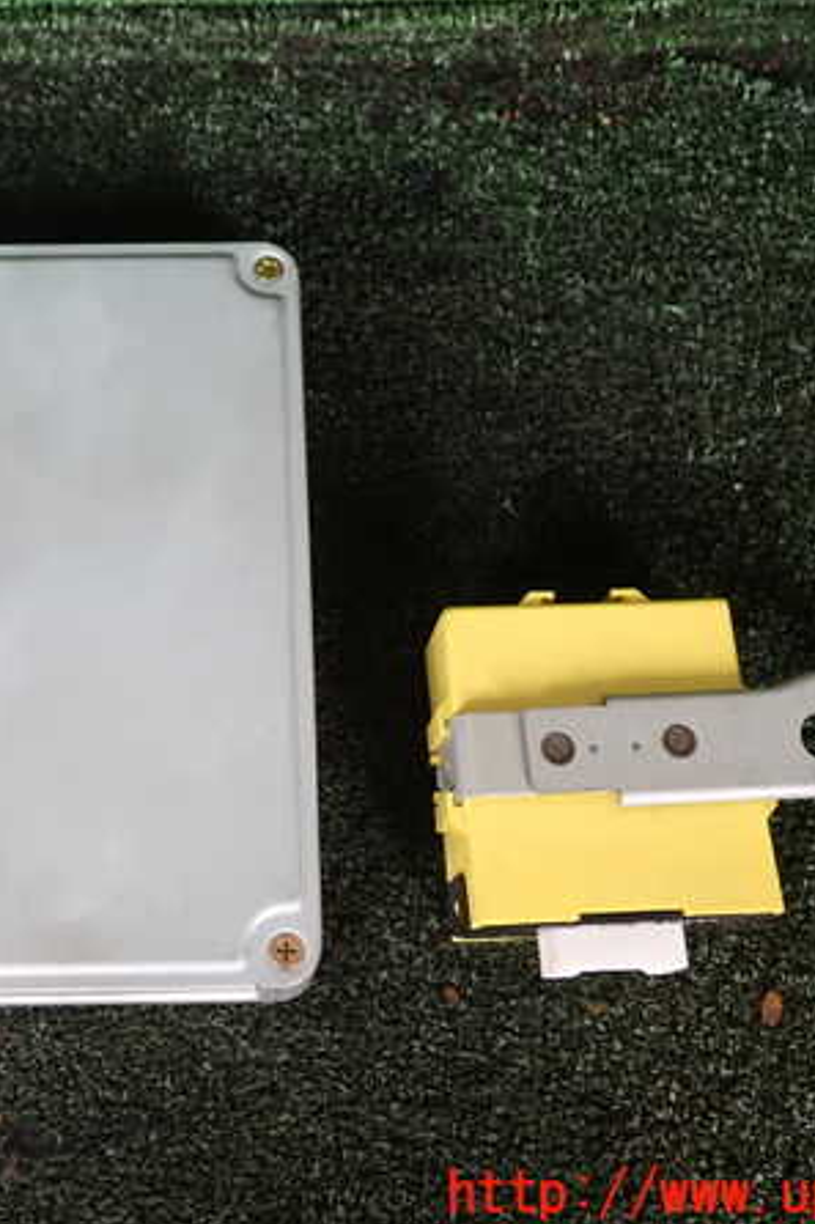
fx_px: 1427
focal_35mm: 42
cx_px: 244
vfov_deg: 46.4
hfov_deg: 31.5
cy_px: 612
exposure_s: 1/60
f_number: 2.3
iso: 125
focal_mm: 5.4
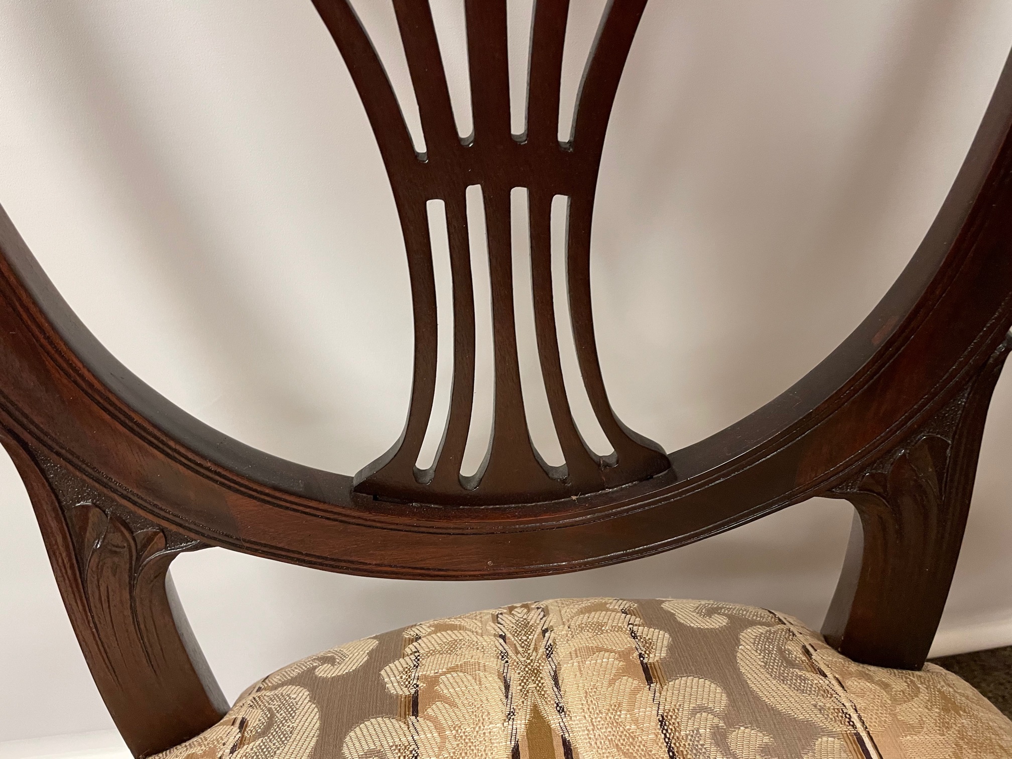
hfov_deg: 67.3
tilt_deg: -42.1
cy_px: 380
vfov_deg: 53.1
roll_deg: +3.7
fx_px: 760
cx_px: 506
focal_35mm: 26
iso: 160
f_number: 1.6
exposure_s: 1/60
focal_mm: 4.2
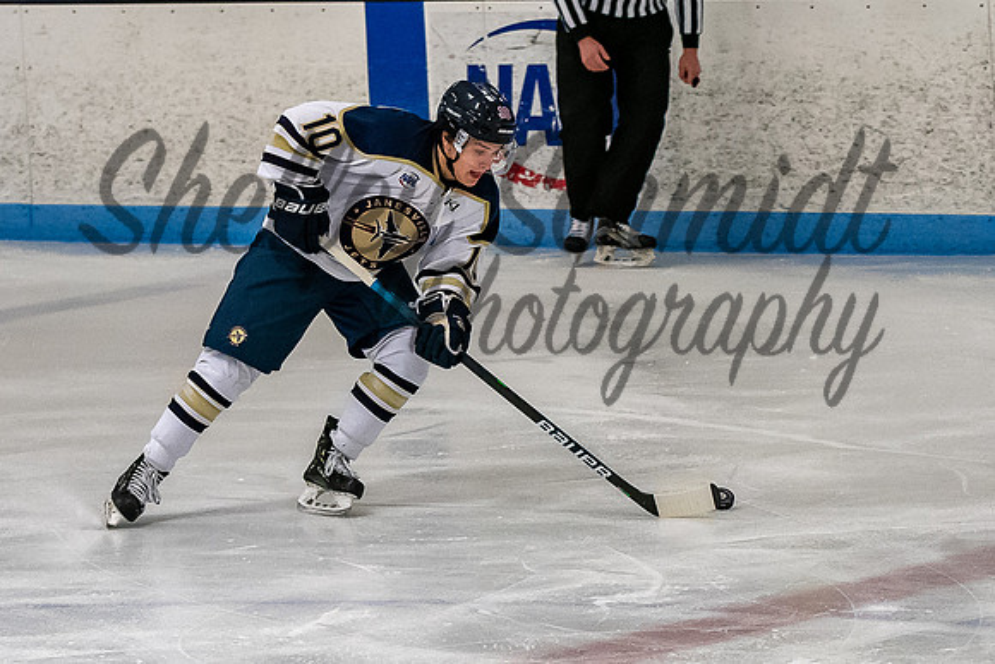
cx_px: 564
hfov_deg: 7.1
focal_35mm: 288
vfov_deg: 4.8
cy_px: 271
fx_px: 7974
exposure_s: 1/800
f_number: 3.5
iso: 2500
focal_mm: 92
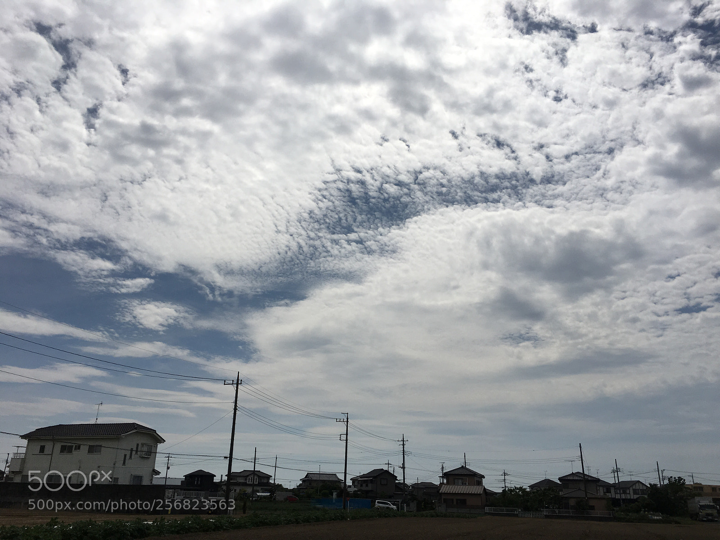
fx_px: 603
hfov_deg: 61.7
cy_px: 270
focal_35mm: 29
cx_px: 360
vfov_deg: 48.2
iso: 25
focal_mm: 4.15
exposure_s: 1/8547
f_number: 2.2
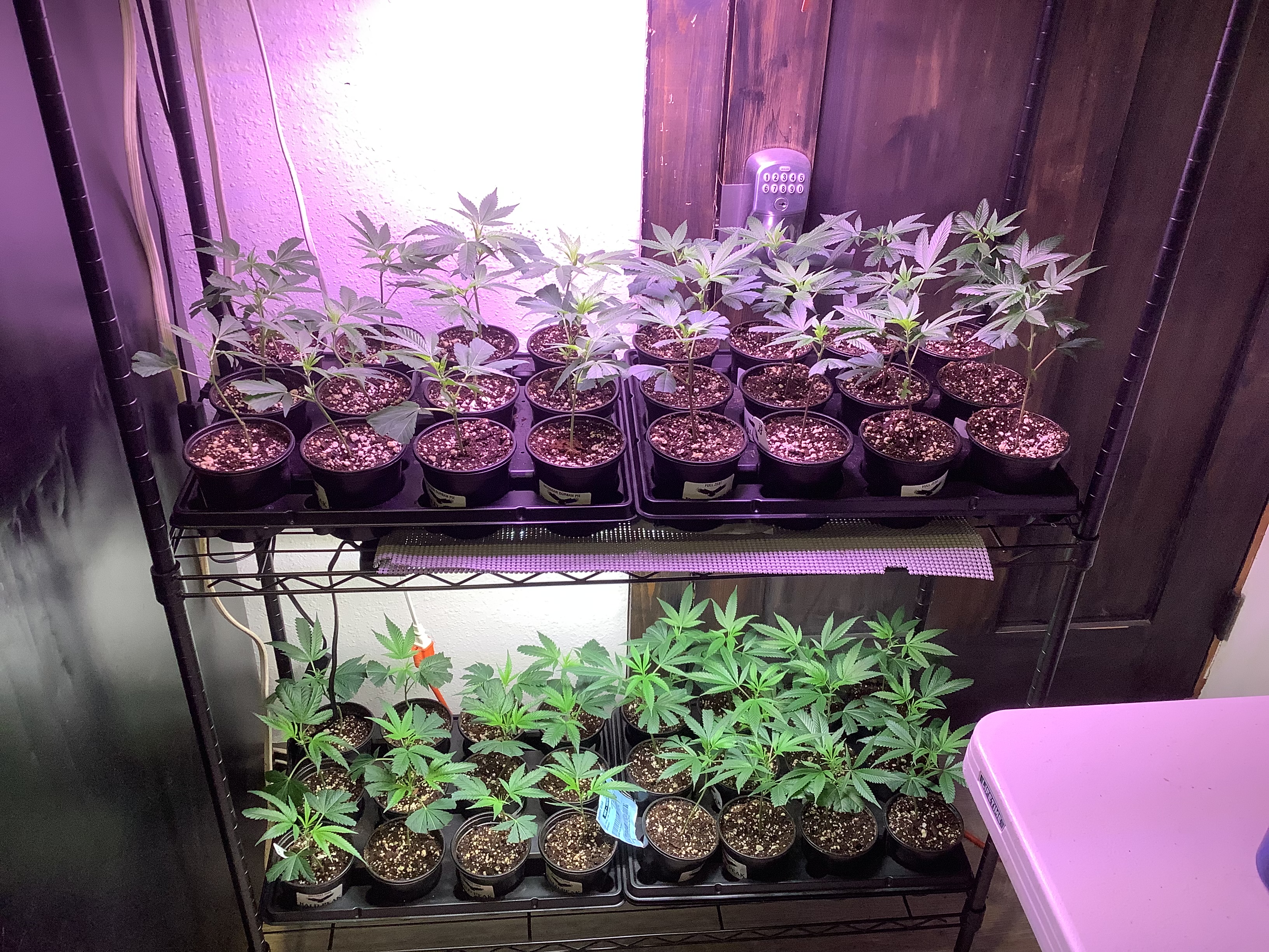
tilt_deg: -33.5
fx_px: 1136
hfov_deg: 58.4
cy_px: 476
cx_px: 634
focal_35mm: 31
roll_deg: -1.6
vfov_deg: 45.4
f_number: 2.4
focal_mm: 3.3
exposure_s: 1/50
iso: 80
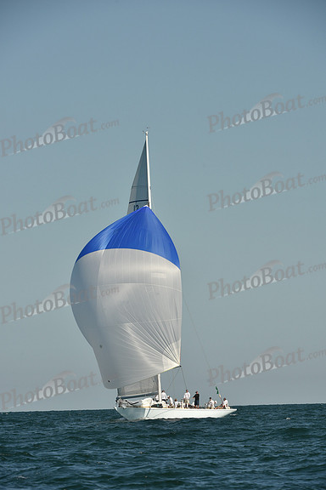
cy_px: 246
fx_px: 3559
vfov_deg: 7.9
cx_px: 163
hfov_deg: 5.2
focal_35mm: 262
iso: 250
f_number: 9
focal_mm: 260
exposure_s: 1/1000
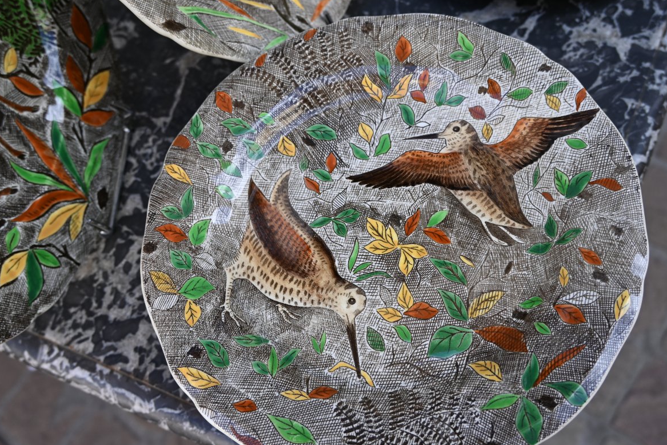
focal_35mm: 36
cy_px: 224
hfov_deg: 52.8
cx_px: 336
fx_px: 672
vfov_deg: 36.6
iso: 200
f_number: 4.5
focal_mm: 23.5
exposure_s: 1/250
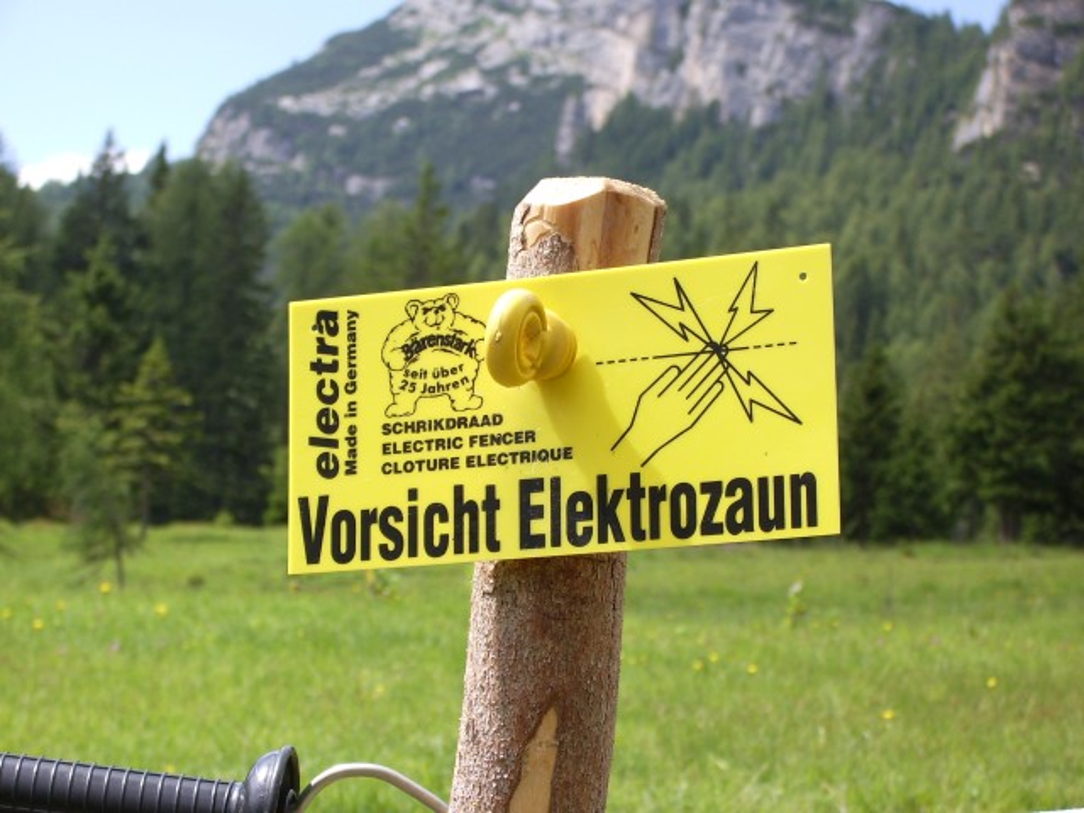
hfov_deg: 18.4
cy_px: 406
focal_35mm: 107
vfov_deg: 13.8
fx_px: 3351
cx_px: 542
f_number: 4.8
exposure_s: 1/250
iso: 80
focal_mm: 17.4
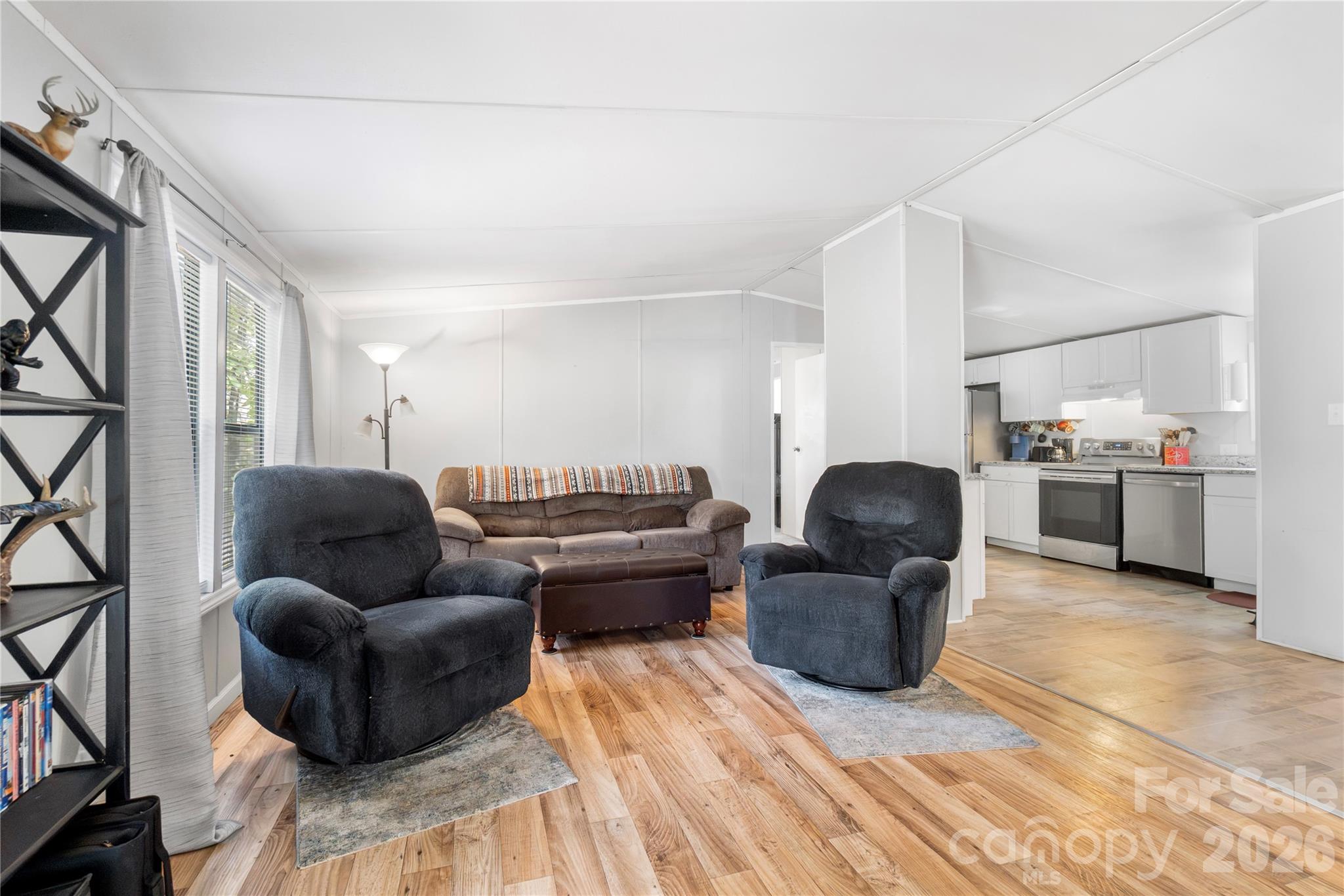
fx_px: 560
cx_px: 672
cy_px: 448
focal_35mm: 15
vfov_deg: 77.3
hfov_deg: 100.4
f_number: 7.1
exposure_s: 1/15
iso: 6400
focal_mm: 10
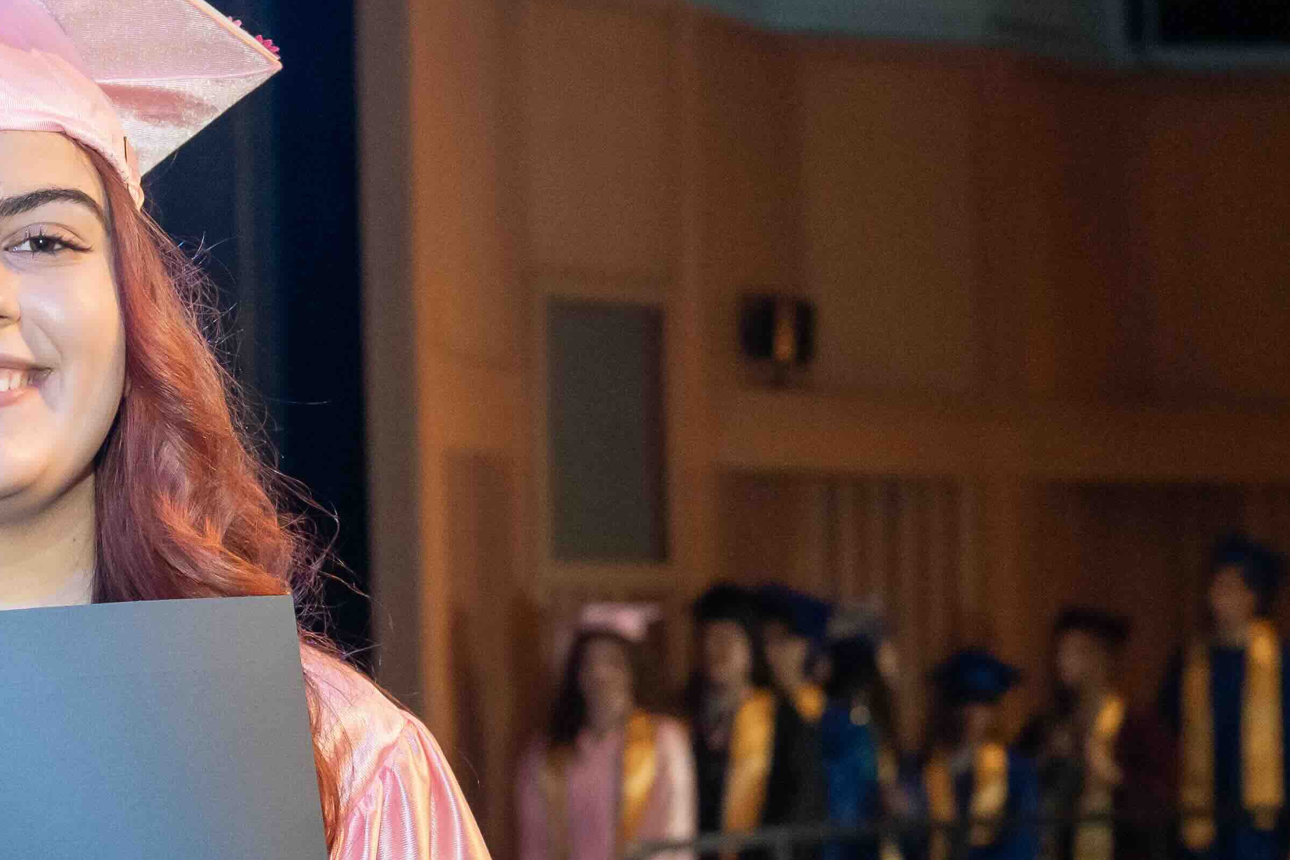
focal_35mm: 124
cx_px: -125
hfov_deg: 16.1
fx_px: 4443
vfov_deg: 10.9
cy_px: 913
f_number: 3.5
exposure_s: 1/250
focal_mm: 36
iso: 1600
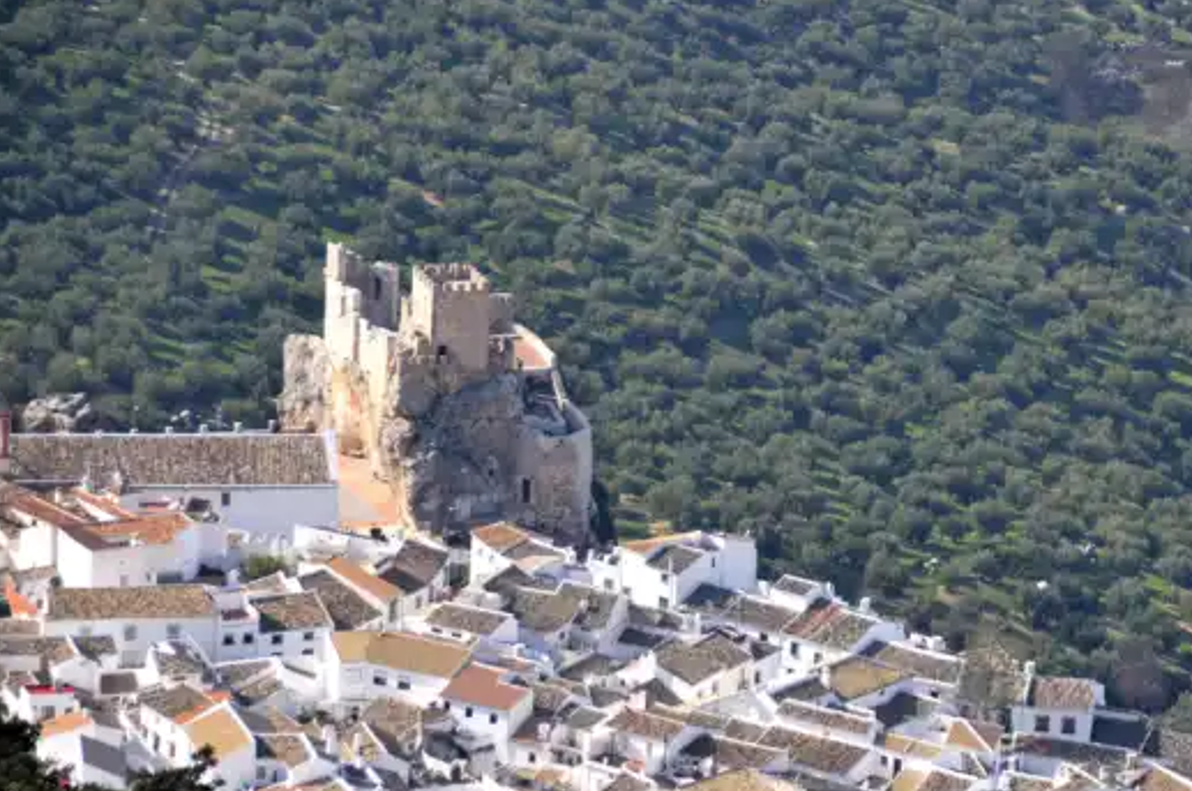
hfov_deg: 6.2
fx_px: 10943
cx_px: 839
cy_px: 458
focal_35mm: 331
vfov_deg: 4.1
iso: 200
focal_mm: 150
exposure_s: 1/250
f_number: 5.6
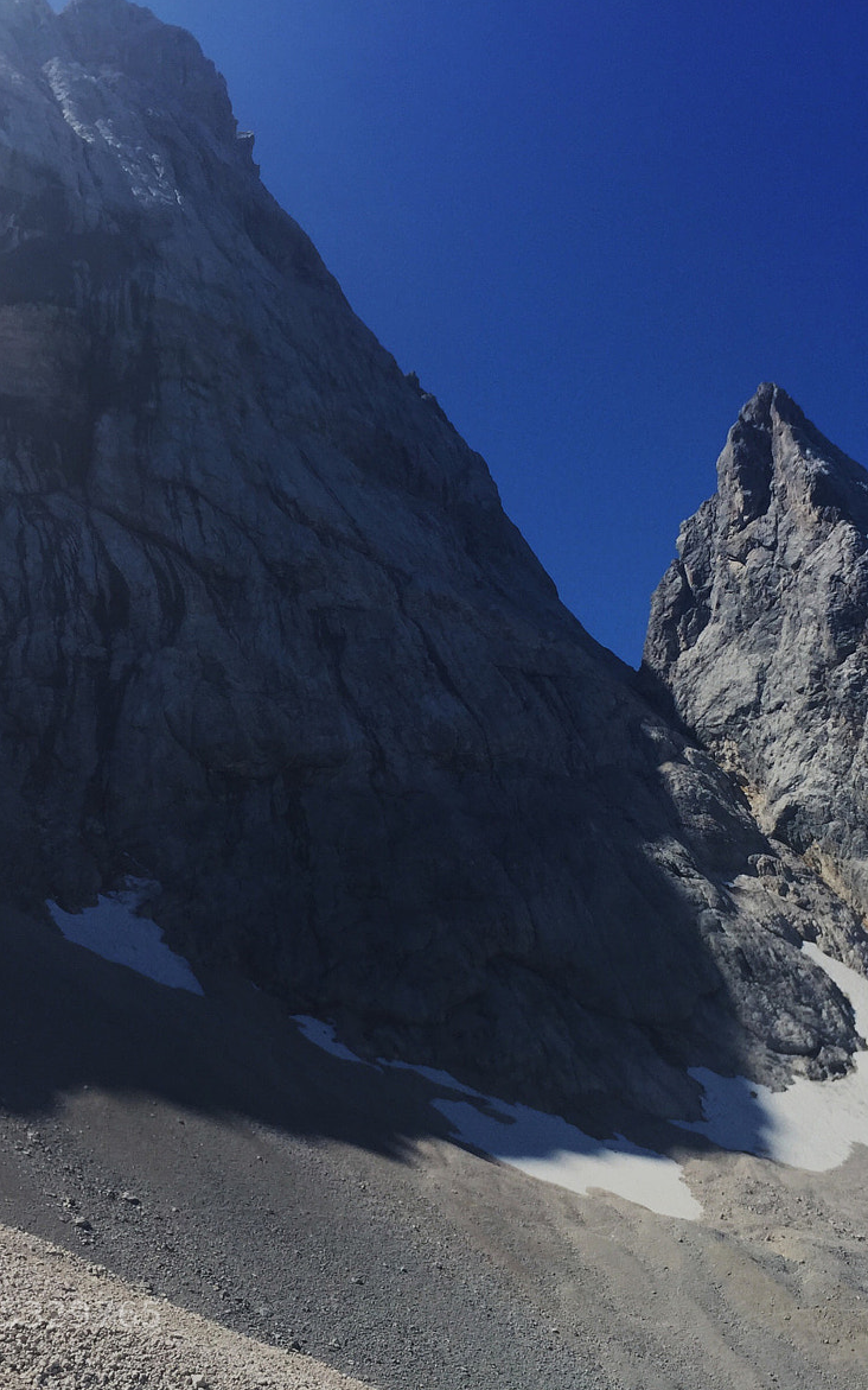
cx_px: 490
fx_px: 1589
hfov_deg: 30.5
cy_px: 696
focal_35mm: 42
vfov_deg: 47.2
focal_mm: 4
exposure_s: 1/1721
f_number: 2.2
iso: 32
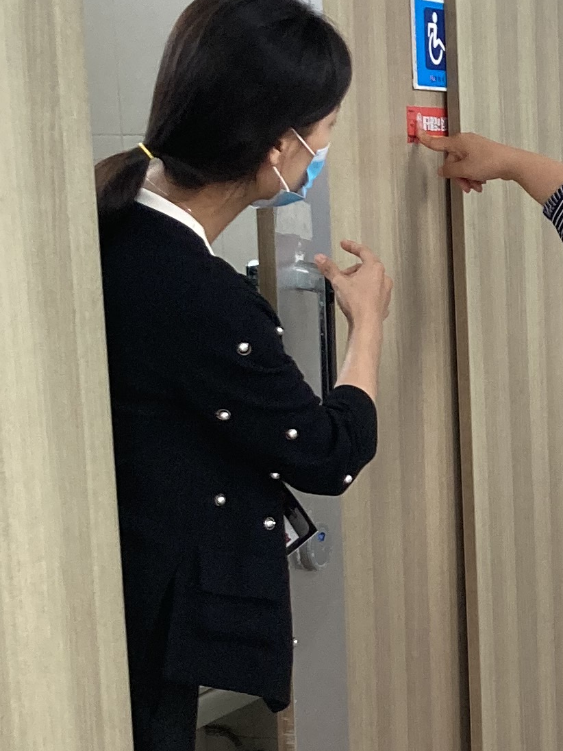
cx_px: 904
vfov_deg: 18.8
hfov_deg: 13.4
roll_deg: -1.0
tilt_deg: -11.3
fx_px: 2234
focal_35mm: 103
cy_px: 673
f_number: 1.8
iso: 80
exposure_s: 1/120
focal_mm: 3.99
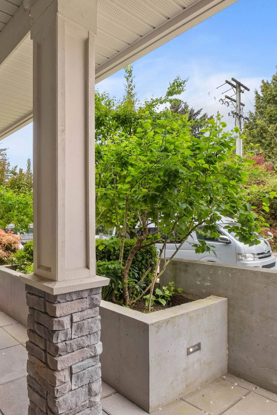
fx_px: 265
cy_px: 207
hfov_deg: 53.0
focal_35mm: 23
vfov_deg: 76.1
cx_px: 74
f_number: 8
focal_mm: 10
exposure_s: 1/4
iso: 400
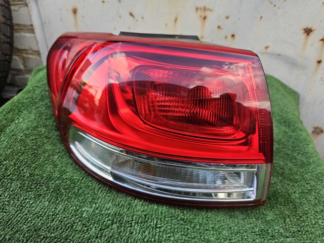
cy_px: 122
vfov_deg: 58.9
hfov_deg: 73.9
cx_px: 162
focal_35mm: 23
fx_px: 215
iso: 40
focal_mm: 6.3
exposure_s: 1/180
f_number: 1.7
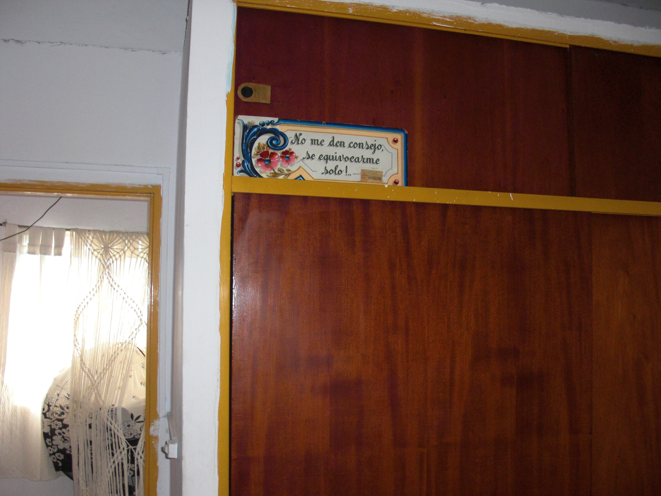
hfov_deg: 51.4
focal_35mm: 36
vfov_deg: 39.7
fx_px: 687
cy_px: 248
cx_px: 330
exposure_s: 1/60
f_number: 2.8
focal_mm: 6.3
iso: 200
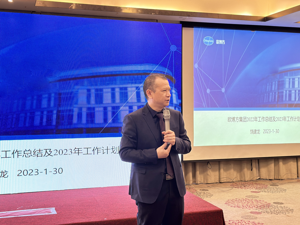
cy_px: 112
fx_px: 416
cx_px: 150
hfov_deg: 39.7
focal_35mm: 48
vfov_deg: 30.3
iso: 320
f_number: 1.78
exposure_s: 1/60
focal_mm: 6.86
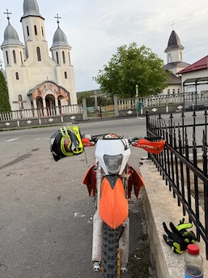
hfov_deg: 49.7
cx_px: 96
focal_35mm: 28
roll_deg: +4.7
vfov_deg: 63.4
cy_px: 144
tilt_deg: -7.3
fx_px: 224
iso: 64
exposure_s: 1/281
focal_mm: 6.76
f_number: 1.78
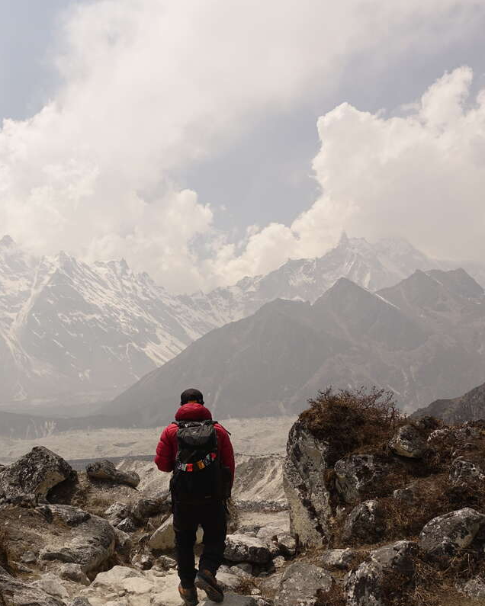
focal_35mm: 34
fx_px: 610
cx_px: 101
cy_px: 304
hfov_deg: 41.6
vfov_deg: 52.8
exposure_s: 1/320
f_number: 4
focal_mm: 8.8
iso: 125
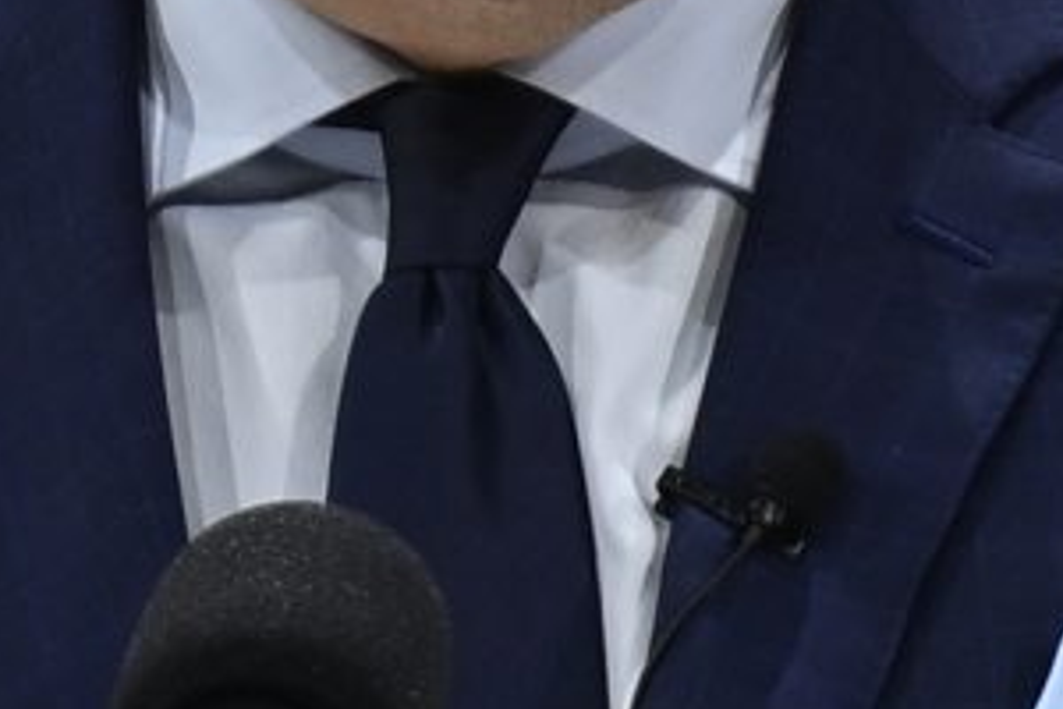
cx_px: 439
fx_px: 29585
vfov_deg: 1.4
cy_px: -106
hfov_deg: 2.1
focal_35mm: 1002
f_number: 2.8
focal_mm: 200
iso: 200
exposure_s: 1/500
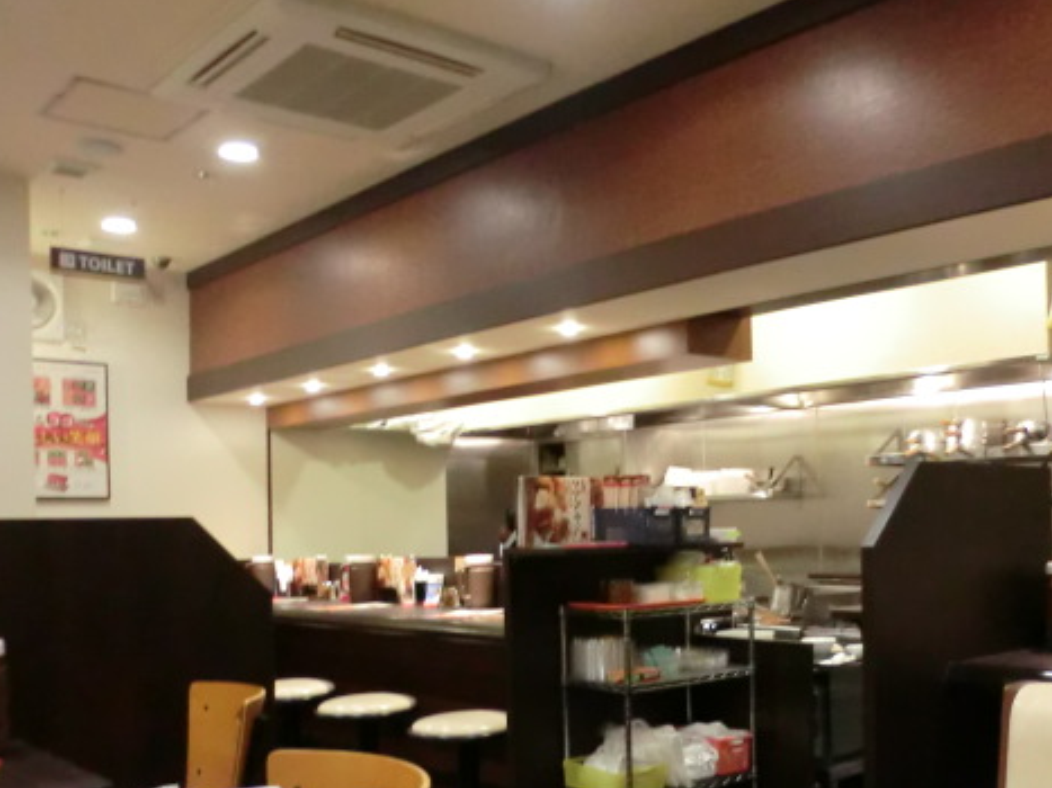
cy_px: 527
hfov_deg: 49.5
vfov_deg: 38.2
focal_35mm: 37
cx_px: 678
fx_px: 1124
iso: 800
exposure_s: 1/25
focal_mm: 4.9
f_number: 3.2
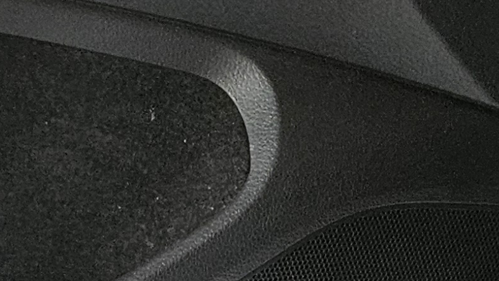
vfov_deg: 9.5
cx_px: -533
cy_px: 47
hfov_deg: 14.0
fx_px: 1681
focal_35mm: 127
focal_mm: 5.4
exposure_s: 1/72.1
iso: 250
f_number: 1.8
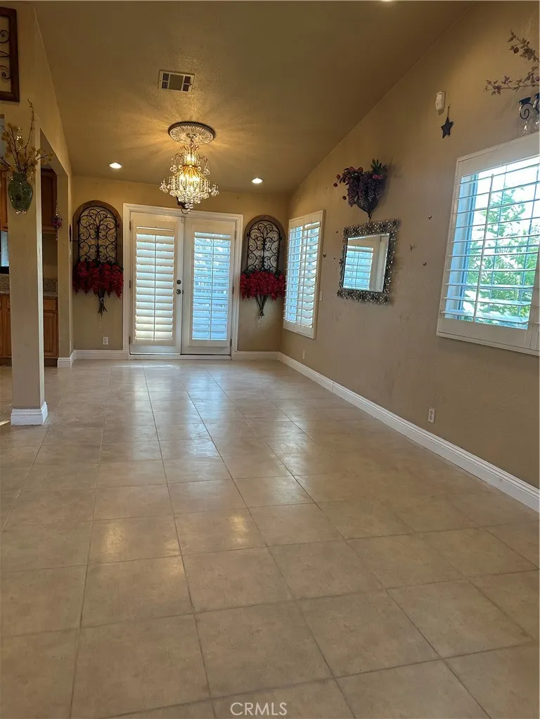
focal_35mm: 24
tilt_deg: -8.7
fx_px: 499
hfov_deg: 56.8
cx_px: 270
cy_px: 360
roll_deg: -4.4
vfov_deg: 71.6
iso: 160
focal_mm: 6.86
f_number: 1.78
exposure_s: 1/120
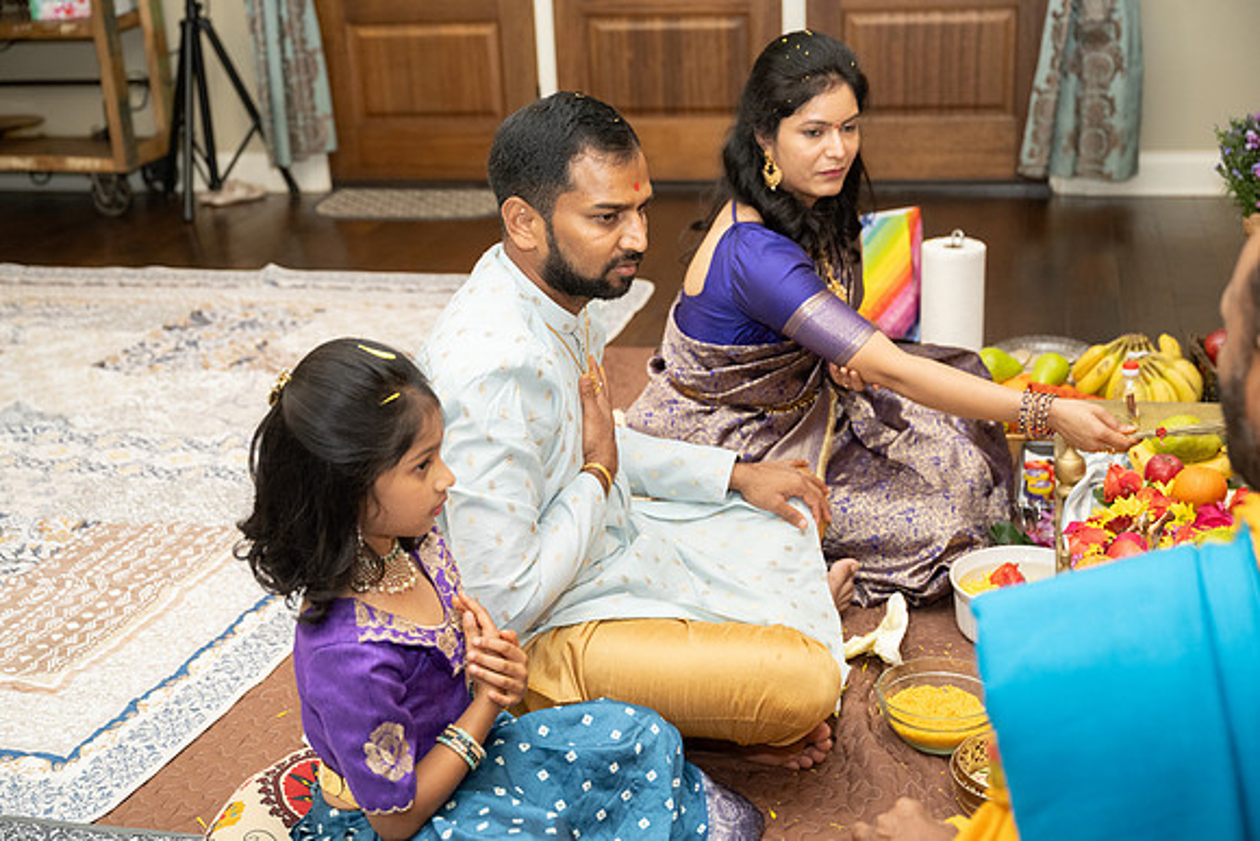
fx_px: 1602
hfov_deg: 42.9
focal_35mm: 46
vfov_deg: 29.4
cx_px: 630
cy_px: 420
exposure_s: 1/160
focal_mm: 45
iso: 1000
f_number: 3.2
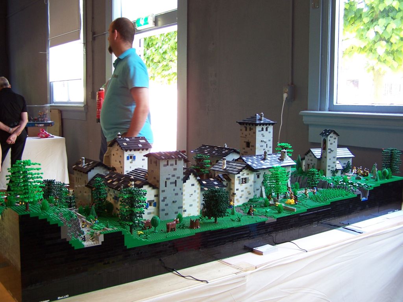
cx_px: 202
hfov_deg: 49.0
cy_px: 151
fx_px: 442
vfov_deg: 37.7
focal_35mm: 38
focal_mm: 6.3
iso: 80
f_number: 2.8
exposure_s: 1/20
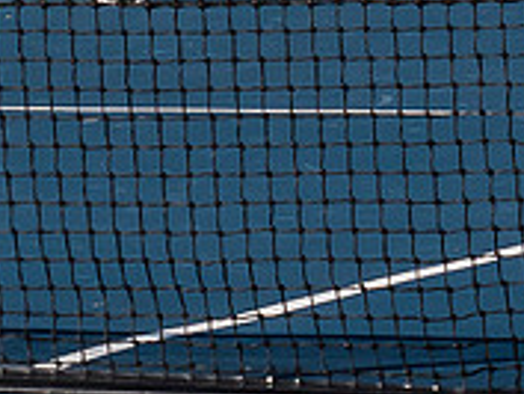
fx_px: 12648
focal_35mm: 835
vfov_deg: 1.8
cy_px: -231
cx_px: 645
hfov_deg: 2.4
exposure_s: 1/1600
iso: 400
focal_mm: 60
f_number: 5
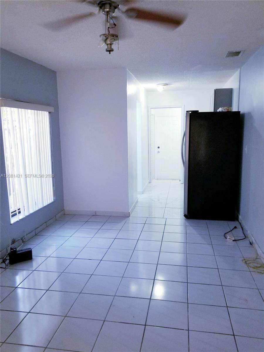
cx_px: 132
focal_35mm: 26
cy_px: 176
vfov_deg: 67.3
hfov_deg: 53.1
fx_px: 264
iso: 160
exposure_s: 1/30
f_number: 1.7
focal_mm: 4.25
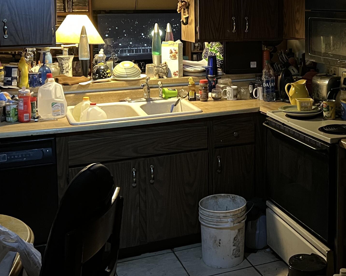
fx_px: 543
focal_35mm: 53
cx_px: 242
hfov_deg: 34.9
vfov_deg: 28.0
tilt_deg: -5.6
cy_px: 54
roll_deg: -0.2
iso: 1000
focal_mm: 5.7
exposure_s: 1/24
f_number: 1.5
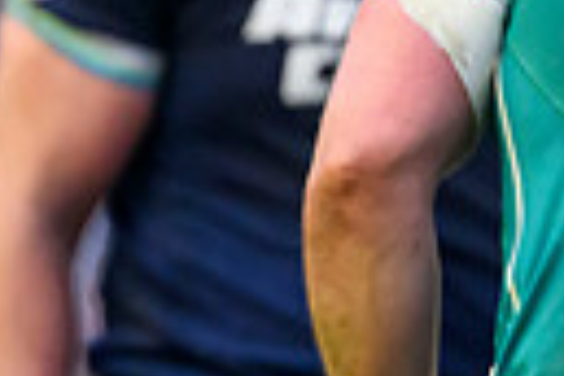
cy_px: 184
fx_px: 34307
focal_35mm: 2190
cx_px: 1277
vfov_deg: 0.6
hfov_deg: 0.9
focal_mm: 400
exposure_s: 1/2000
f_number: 2.8
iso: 5000
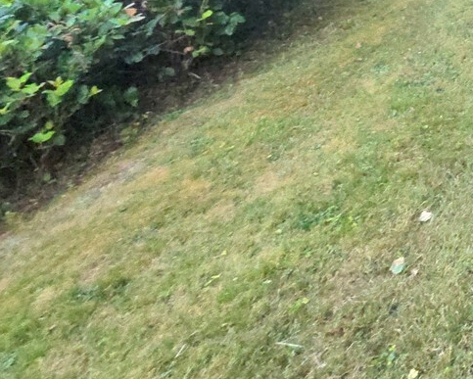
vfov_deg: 28.1
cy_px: -137
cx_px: 618
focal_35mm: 42
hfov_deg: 32.6
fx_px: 588
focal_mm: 2.2
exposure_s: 1/60.2
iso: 250
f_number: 2.2
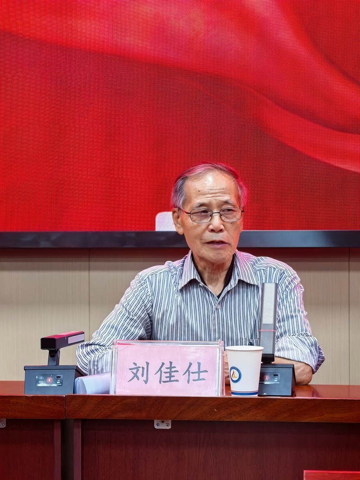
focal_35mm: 96
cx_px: 180
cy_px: 240
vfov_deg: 20.4
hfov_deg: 15.4
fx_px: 1331
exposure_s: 1/100
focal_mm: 15
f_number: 2.1
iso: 125
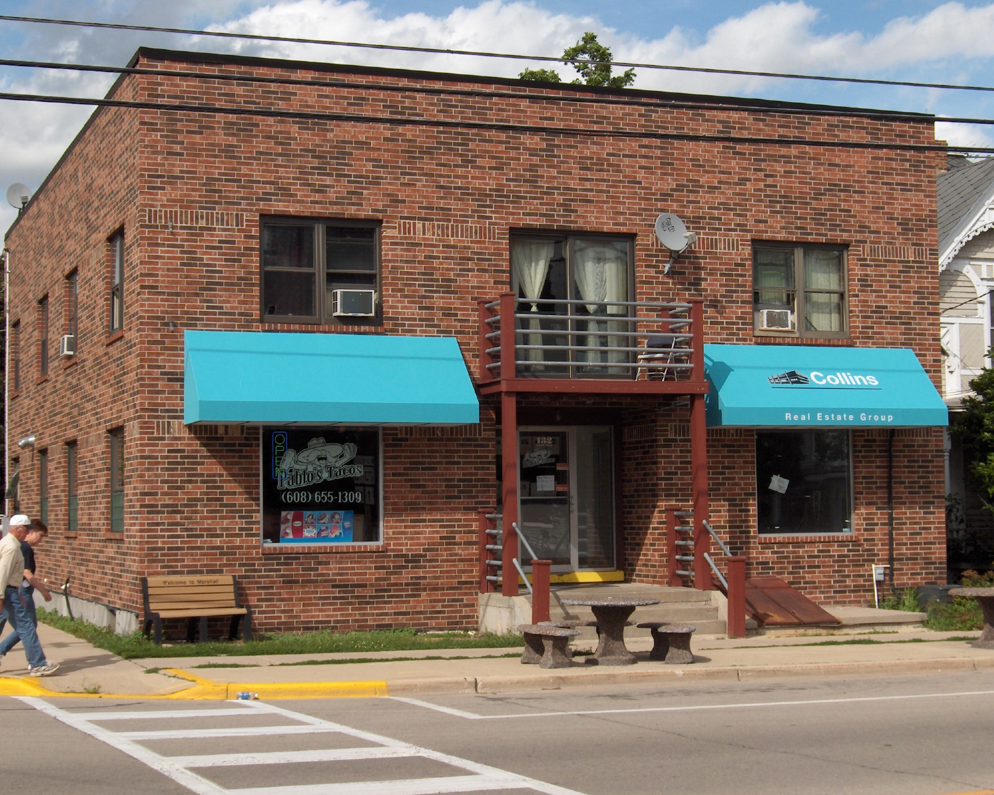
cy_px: 394
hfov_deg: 32.5
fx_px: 1706
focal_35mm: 58
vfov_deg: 26.2
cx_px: 512
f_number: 5.4
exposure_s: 1/441
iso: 100
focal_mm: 11.4
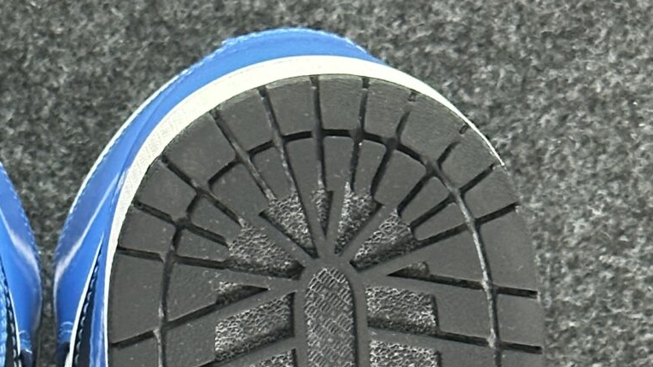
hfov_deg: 12.2
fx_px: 3030
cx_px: 23
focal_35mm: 175
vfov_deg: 6.7
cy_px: 745
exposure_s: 1/25
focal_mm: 6.86
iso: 400
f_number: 1.78
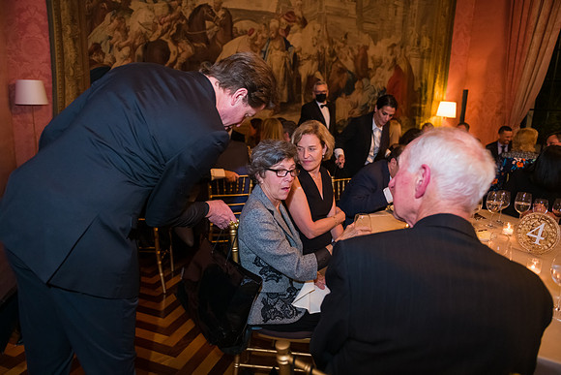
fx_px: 374
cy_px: 188
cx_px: 280
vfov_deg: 53.2
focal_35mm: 24
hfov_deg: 73.7
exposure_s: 1/100
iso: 3200
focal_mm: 24
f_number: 3.2
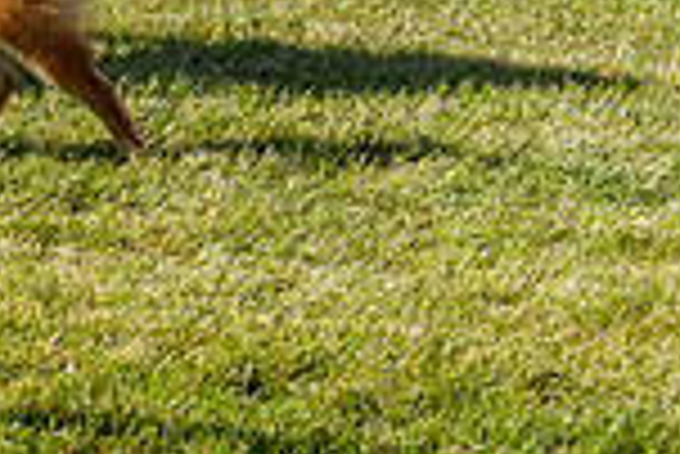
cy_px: -411
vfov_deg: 5.1
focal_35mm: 268
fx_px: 5067
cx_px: -149
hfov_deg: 7.6
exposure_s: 1/1250
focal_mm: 70
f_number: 4
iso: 250
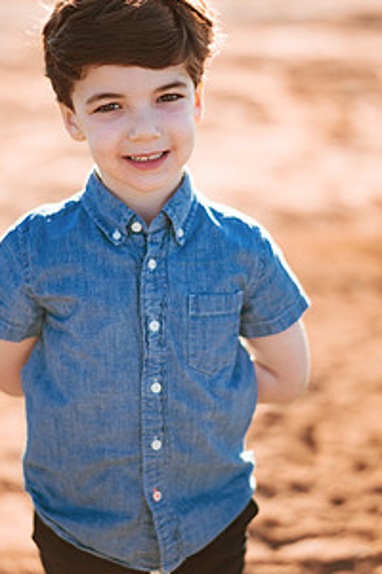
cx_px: 193
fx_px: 1385
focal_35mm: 87
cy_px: 241
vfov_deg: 23.4
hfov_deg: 15.7
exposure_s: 1/2500
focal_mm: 58
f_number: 1.4
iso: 50
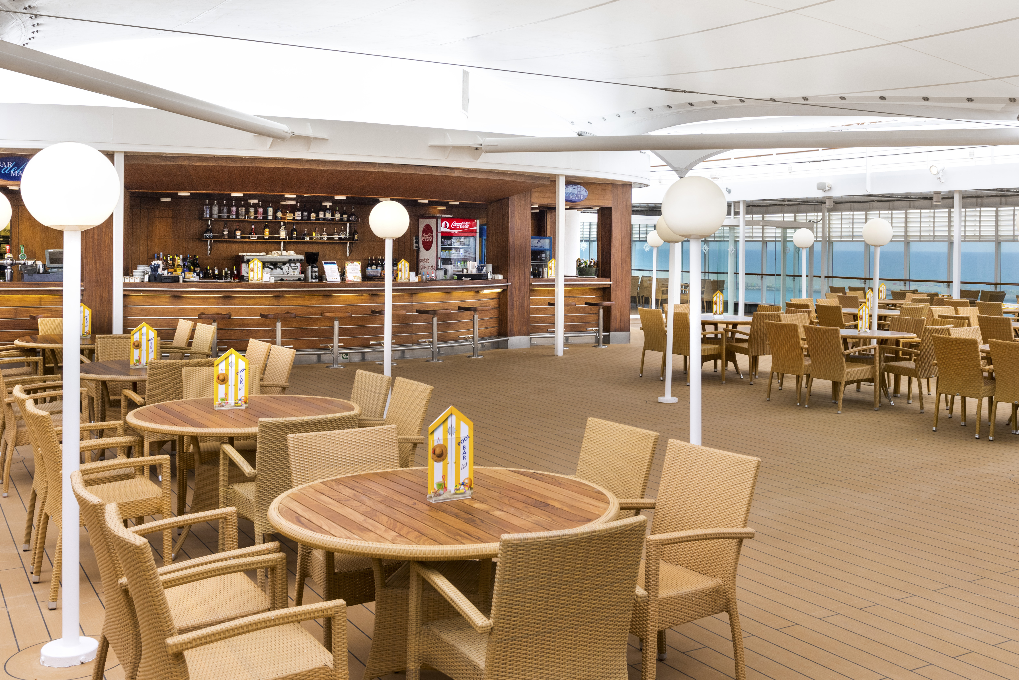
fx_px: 1076
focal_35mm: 38
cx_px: 538
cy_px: 249
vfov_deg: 34.9
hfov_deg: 50.7
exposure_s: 1/125
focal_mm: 29
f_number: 8
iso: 500
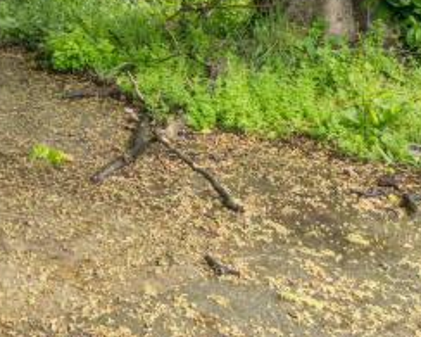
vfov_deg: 22.6
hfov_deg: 28.1
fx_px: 772
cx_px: -28
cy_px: -72
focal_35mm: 62
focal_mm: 10.5
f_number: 9
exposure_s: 1/160
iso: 250
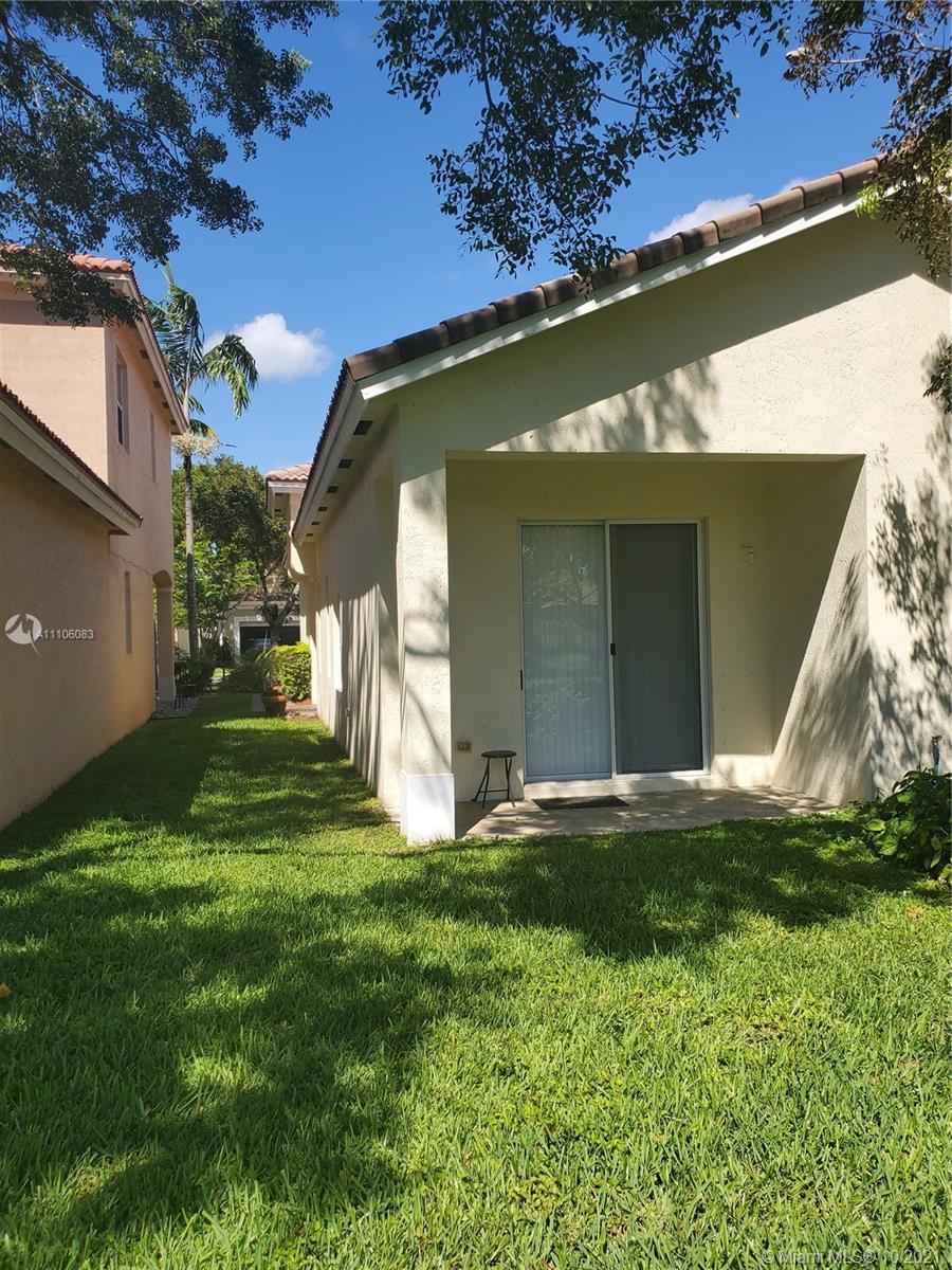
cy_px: 635
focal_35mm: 26
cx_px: 476
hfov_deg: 53.1
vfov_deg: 67.3
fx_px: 953
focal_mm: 4.3
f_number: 2.4
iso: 50
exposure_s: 1/1478
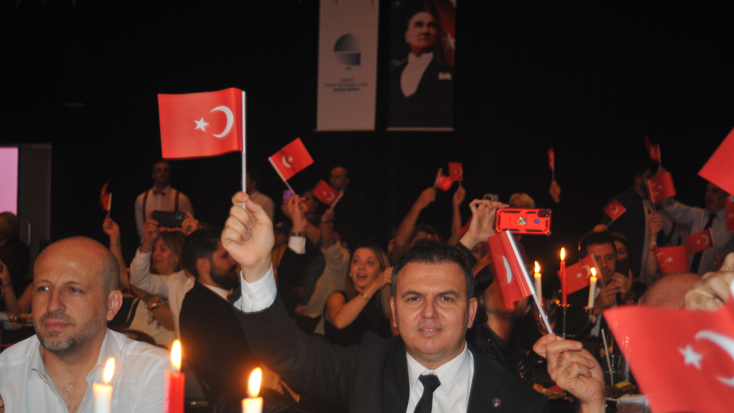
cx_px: 367
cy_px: 244
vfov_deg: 18.5
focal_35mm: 65
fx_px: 1265
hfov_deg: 32.4
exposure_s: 1/60
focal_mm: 62
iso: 2000
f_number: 5
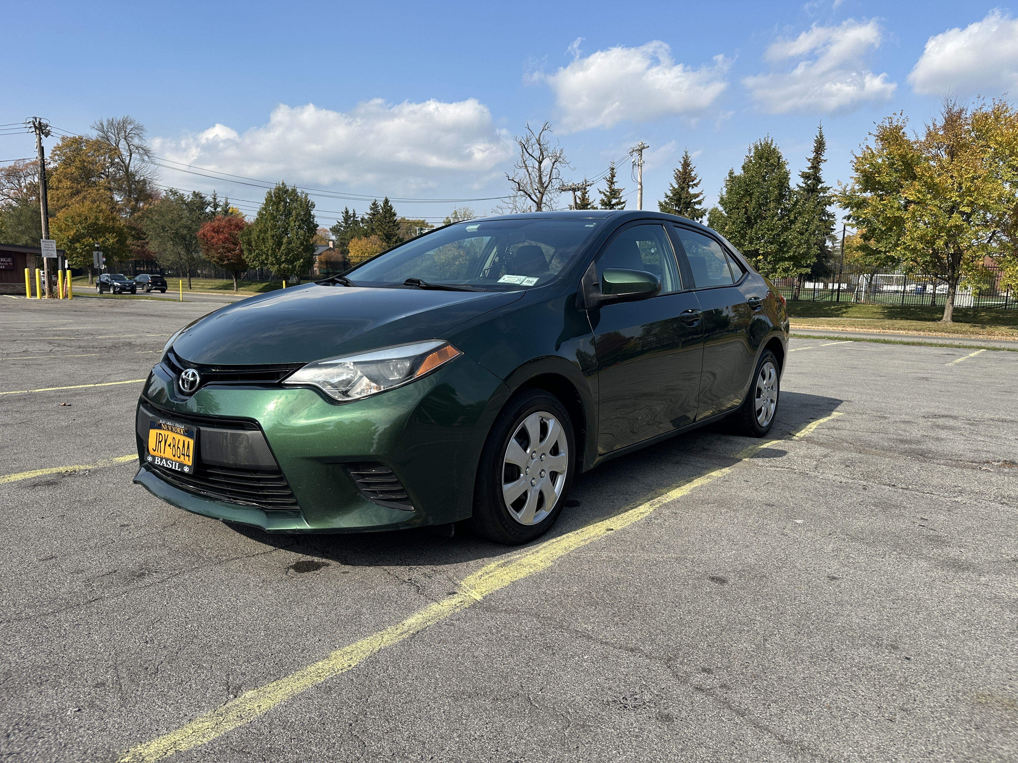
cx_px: 509
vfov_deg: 56.8
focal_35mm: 24
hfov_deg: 71.6
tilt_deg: -7.9
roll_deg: -0.5
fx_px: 706
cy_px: 382
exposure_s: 1/3717
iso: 80
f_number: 1.78
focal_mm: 6.86
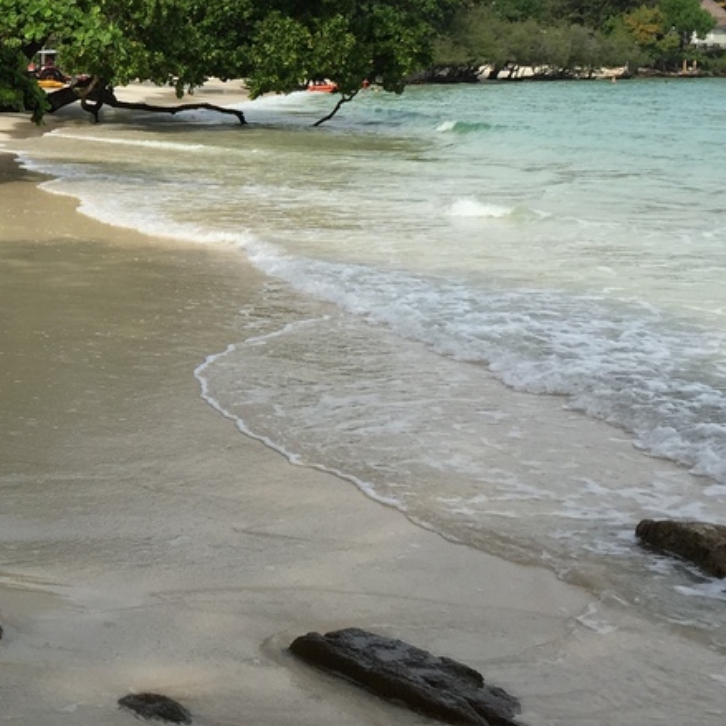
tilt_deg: -1.0
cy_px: 89
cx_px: -5
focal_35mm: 70
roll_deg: -0.4
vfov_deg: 24.1
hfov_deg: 23.6
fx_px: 1661
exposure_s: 1/2326
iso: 32
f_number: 2.2
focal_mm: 4.15
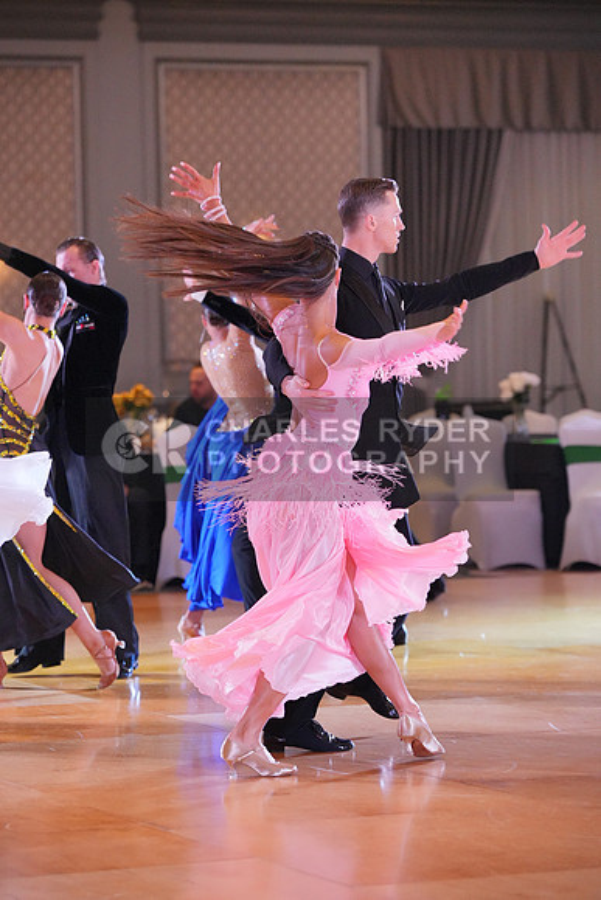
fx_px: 3629
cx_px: 300
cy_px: 450
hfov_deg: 9.5
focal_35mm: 145
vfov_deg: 14.2
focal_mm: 145
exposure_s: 1/500
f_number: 3.5
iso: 6400
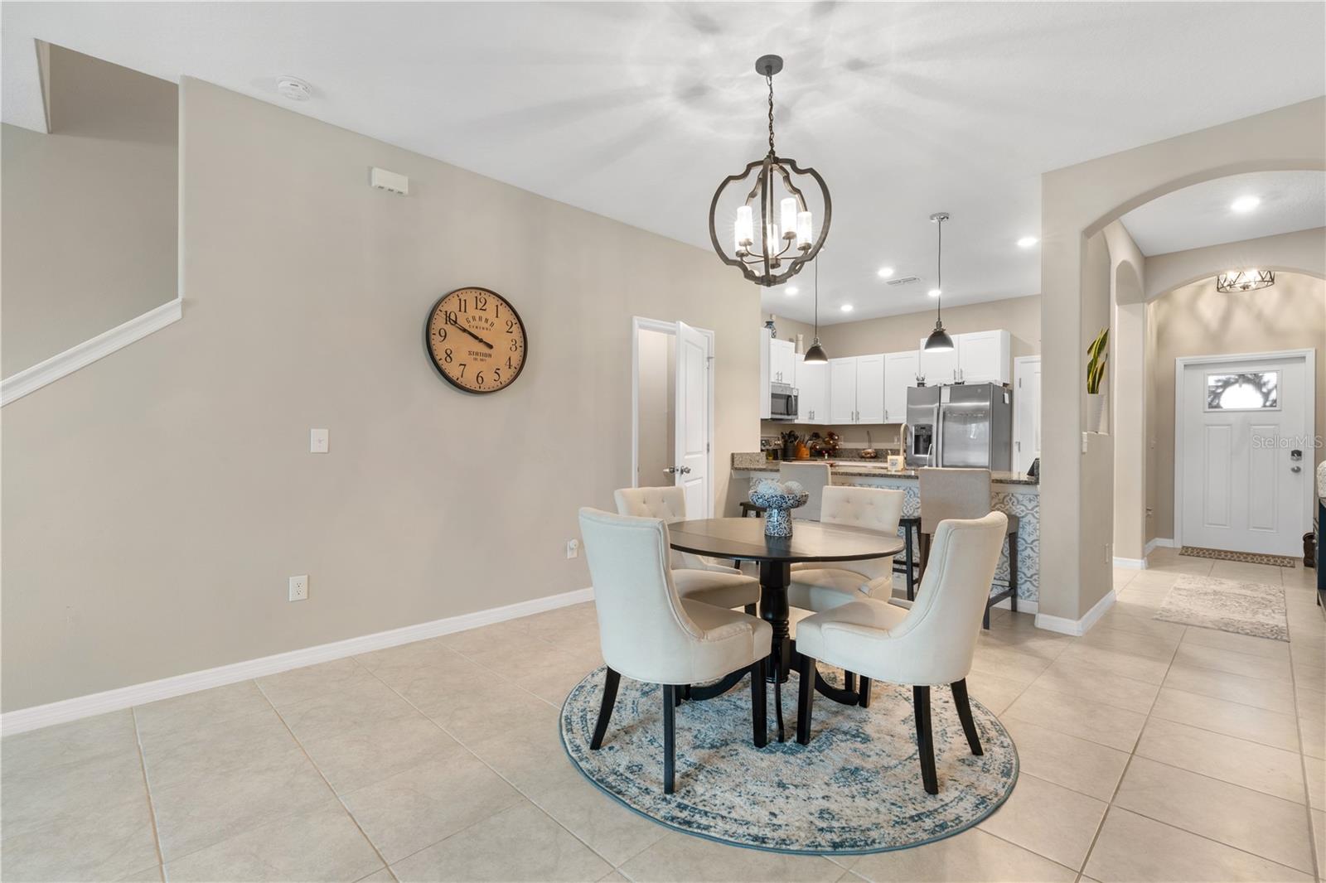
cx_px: 663
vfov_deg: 73.7
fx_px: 589
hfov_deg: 96.7
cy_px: 442
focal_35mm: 16
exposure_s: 2
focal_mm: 16
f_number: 9
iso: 250
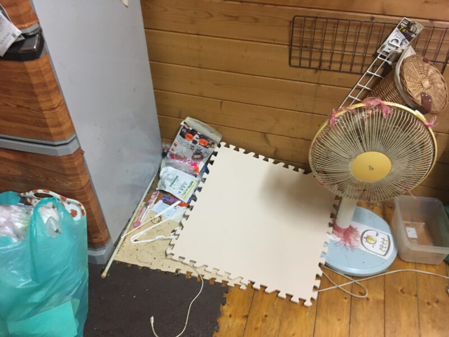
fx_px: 376
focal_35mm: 29
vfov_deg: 48.2
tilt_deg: -42.0
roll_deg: +1.0
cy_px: 168
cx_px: 224
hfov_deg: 61.7
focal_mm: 4.15
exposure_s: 1/24
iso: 200
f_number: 2.2
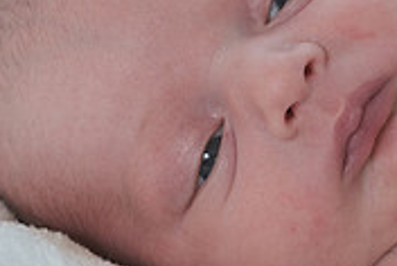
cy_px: 153
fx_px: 1944
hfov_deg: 11.5
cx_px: 458
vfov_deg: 7.8
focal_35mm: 176
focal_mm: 33.2
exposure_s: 1/170
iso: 800
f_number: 4
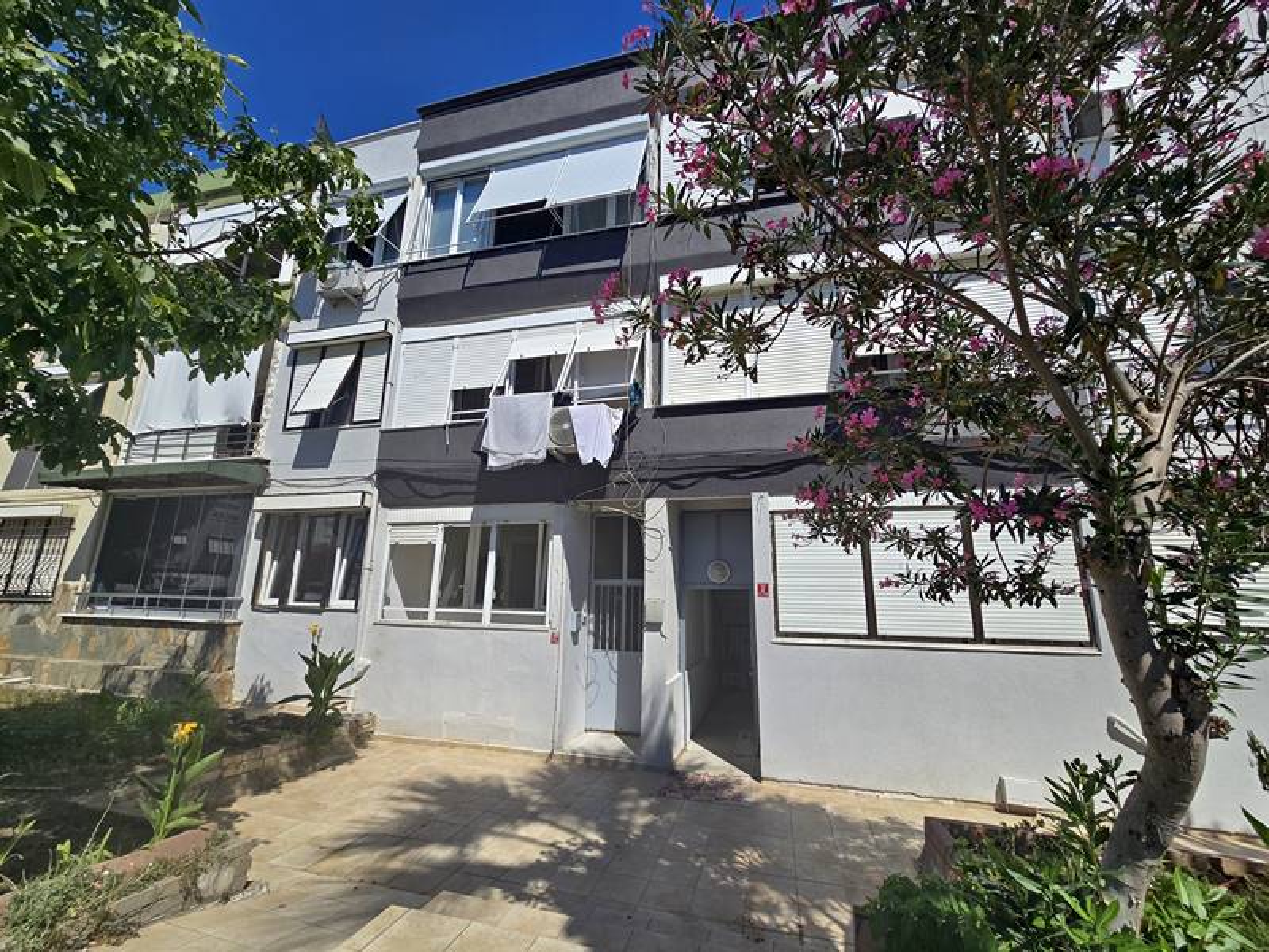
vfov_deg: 89.9
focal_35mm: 13
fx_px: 477
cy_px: 476
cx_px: 634
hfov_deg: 106.2
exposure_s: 1/3291
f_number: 2.2
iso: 50
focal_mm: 2.2
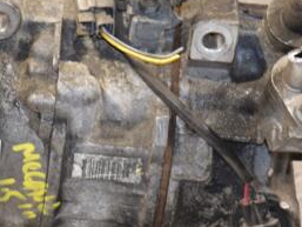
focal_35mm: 310
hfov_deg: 6.4
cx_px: 72
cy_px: 128
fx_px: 2706
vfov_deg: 4.8
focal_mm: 92
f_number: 5.6
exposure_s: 1/80
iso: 800
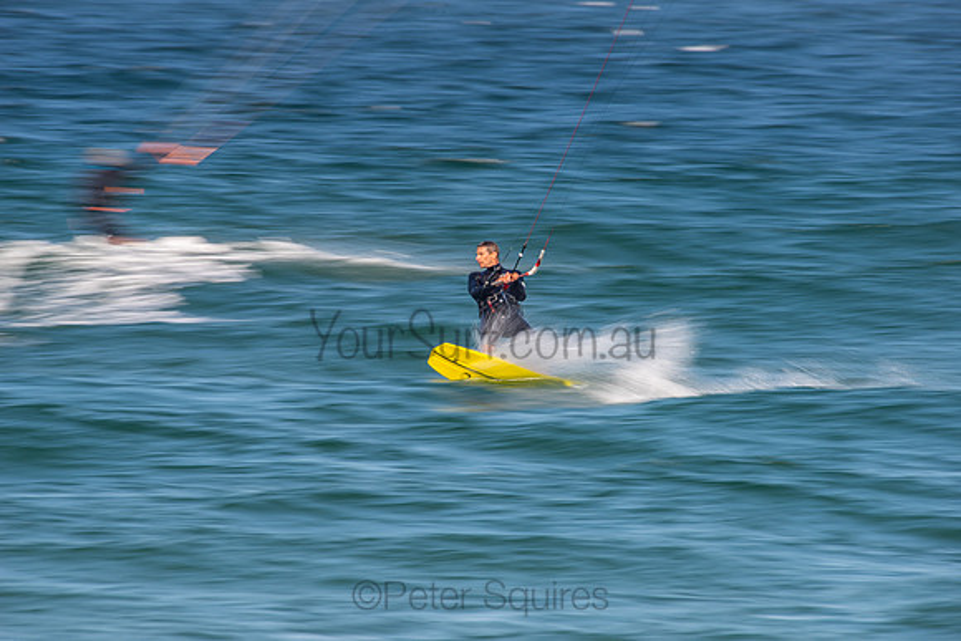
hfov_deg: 4.1
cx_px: 480
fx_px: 13350
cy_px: 320
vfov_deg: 2.8
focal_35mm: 500
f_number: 14
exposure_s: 1/20
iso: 64
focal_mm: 500
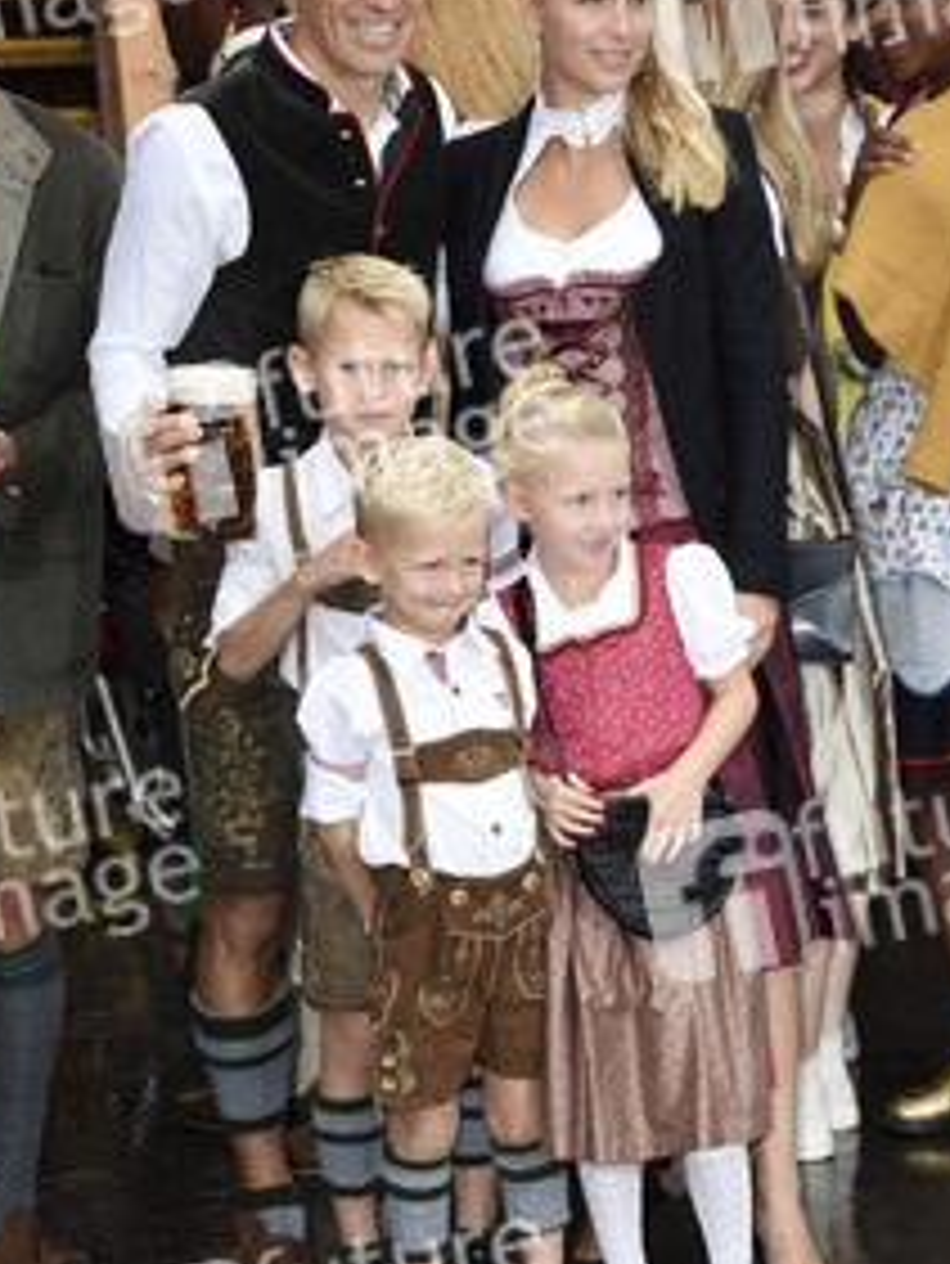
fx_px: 4644
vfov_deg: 15.5
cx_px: 459
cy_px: 652
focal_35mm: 127
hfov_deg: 11.7
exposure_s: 1/250
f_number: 5.6
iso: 360
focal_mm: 62
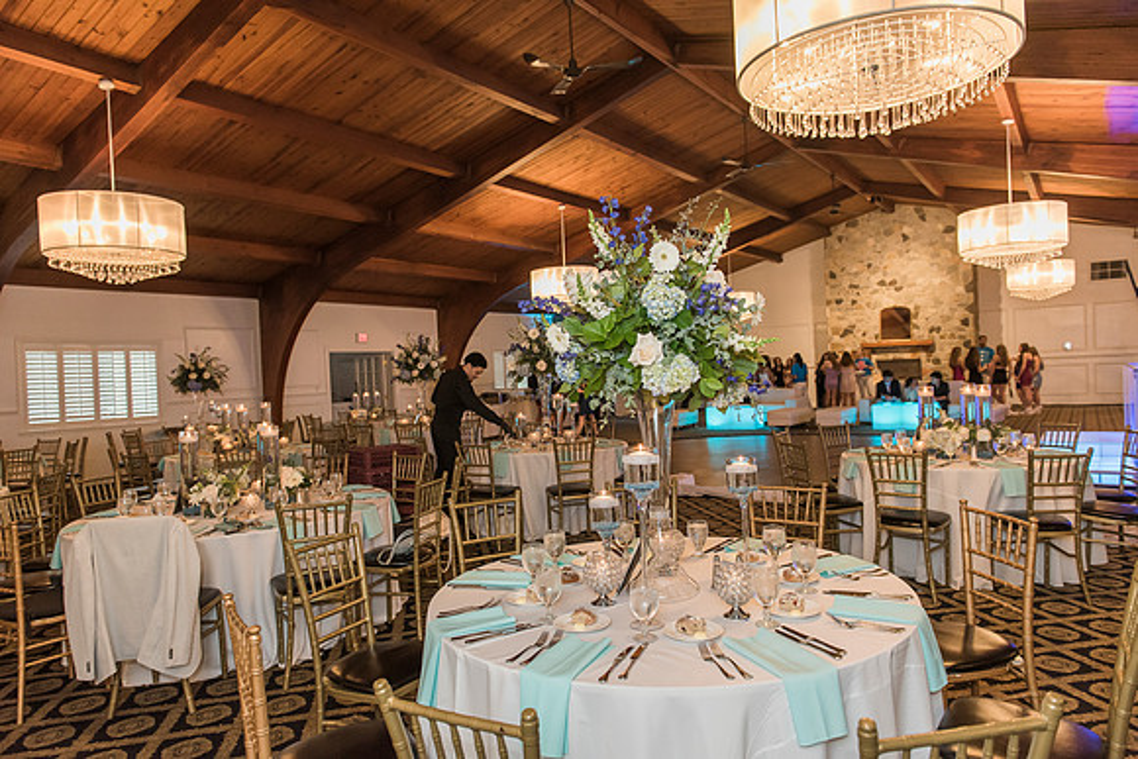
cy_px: 380
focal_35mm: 24
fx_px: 759
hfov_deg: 73.7
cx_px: 569
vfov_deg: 53.2
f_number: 3.5
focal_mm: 24
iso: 2000
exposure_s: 1/100
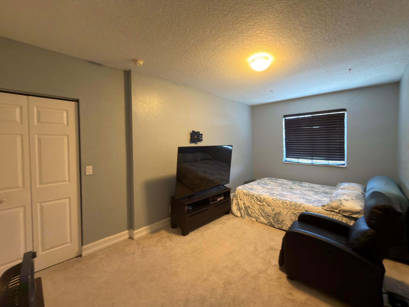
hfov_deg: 102.1
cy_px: 154
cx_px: 204
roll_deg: +0.7
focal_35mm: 14
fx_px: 165
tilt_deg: -4.8
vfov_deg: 85.7
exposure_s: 1/30
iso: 250
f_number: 2.2
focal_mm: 2.22
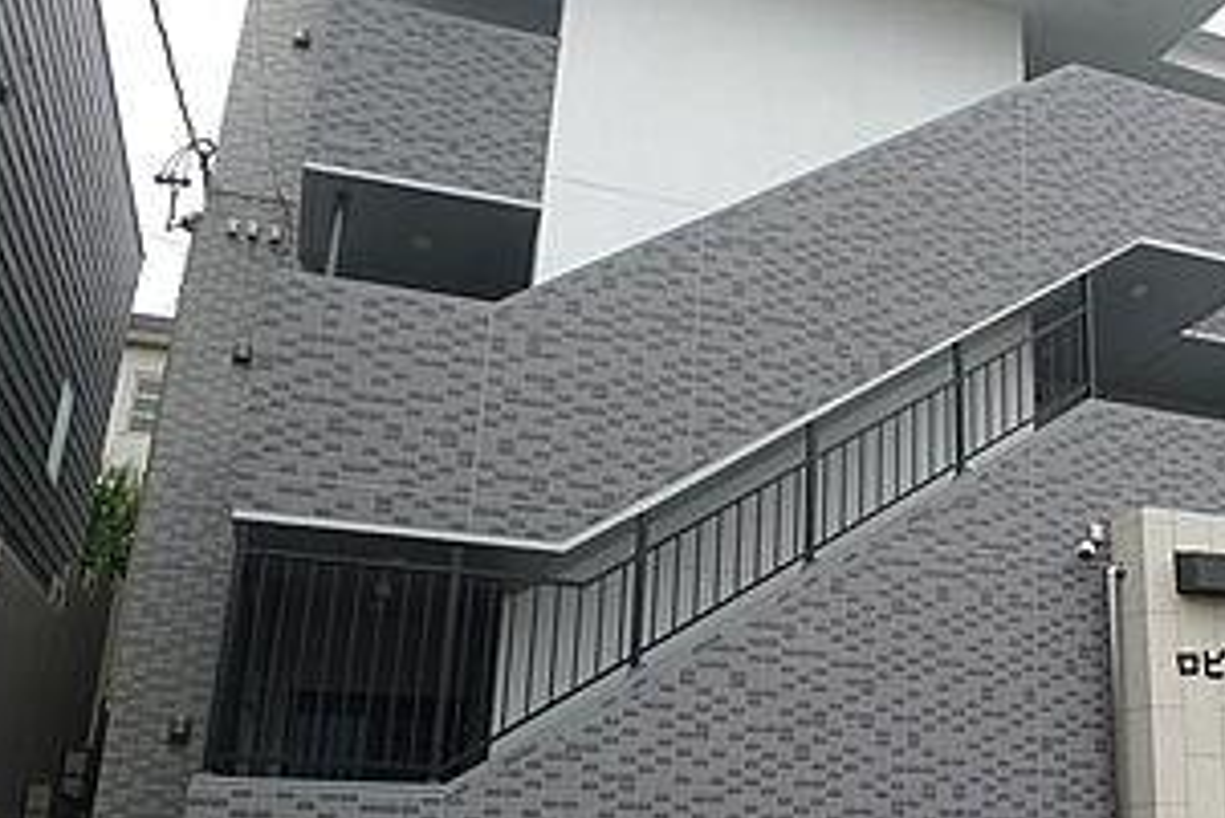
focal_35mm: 51
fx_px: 1736
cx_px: 985
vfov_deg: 26.5
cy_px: 401
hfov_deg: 37.4
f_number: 2.8
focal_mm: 5.1
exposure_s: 1/320
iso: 80
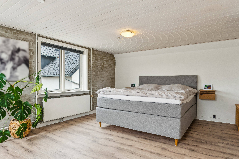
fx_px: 149
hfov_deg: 77.3
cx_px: 120
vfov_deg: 56.1
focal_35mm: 22
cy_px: 80
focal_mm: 15
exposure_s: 1/20
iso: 200
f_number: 8
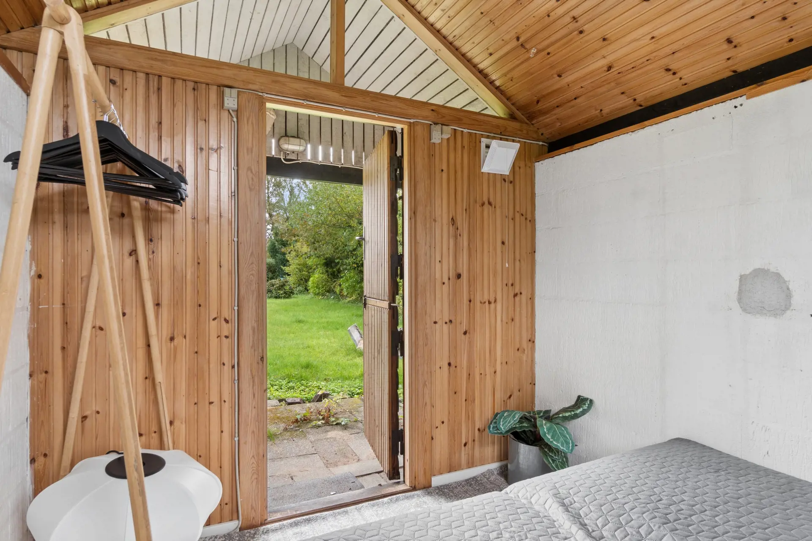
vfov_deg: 63.2
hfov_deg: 85.4
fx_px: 440
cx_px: 406
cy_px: 270
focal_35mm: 20
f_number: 8
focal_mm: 13
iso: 200
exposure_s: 1/1.67
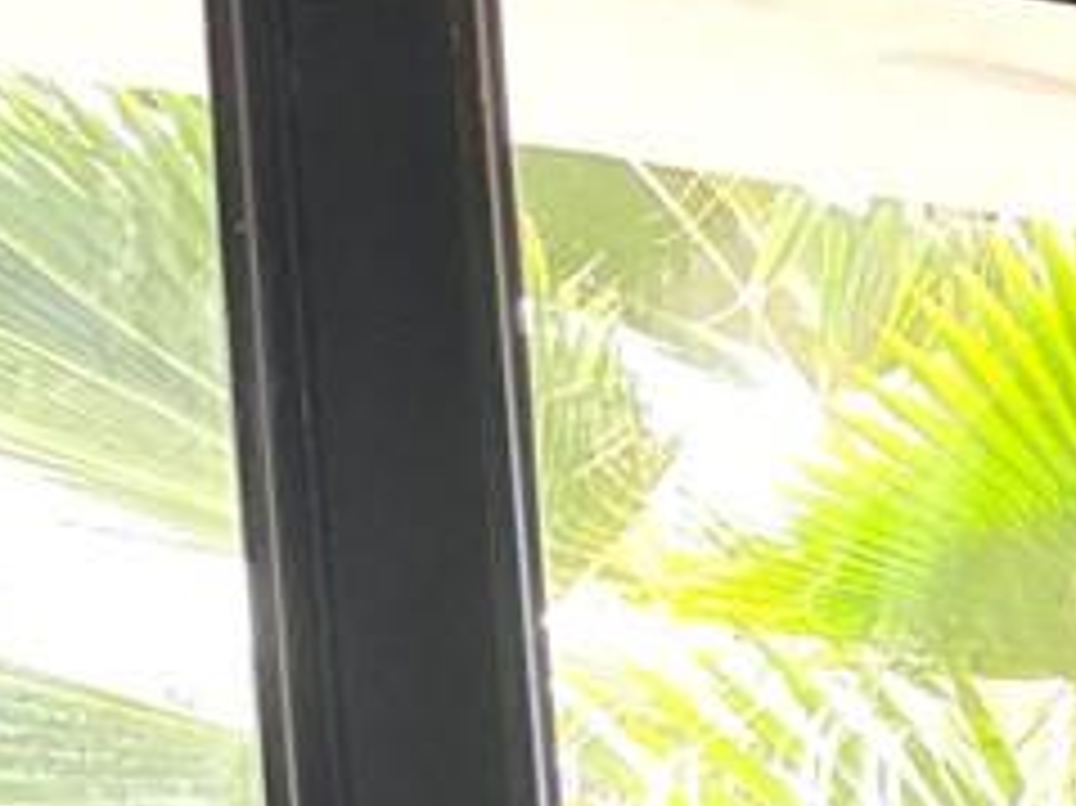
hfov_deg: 9.2
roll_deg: +2.7
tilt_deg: -4.0
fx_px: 5406
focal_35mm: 174
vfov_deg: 7.6
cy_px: 2292
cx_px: 3147
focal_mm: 4.2
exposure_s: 1/119
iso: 125
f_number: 1.6
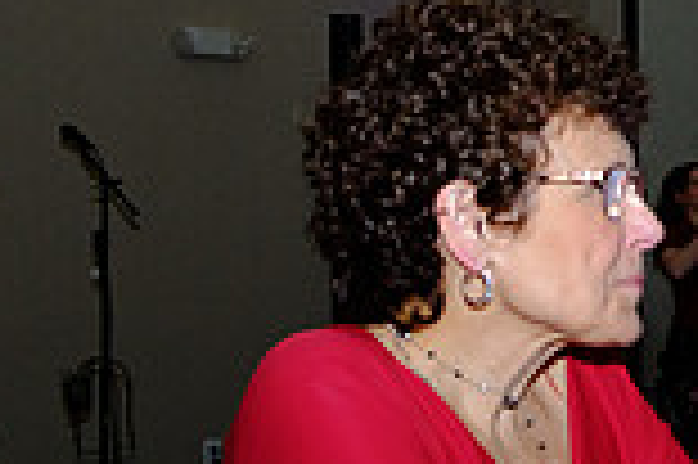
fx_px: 2324
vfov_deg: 11.4
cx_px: 1247
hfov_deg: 14.9
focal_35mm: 120
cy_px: 322
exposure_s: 1/160
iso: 1600
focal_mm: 21.4
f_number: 5.6
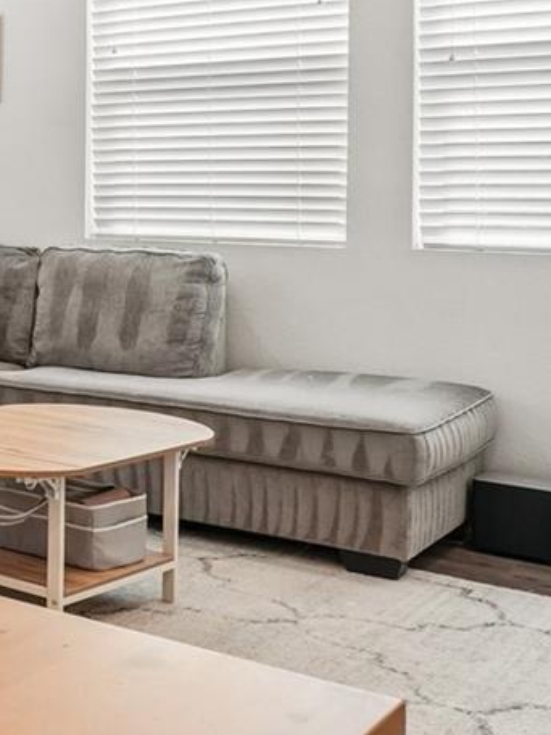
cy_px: 203
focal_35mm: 56
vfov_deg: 34.0
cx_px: -620
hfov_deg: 17.1
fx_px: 1182
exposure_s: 1/30
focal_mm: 11
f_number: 8
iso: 160
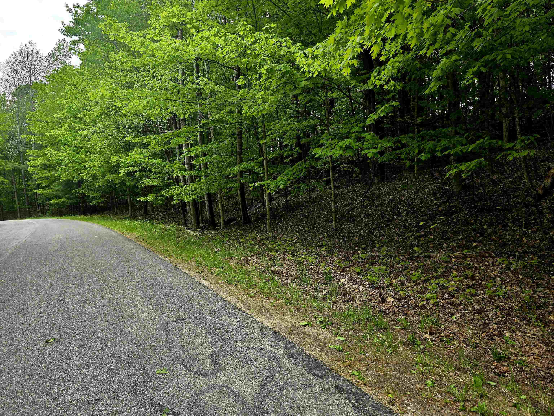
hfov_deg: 73.9
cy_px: 208
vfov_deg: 58.9
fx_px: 368
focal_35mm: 23
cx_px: 277
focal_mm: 6.3
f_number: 1.7
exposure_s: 1/370
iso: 25
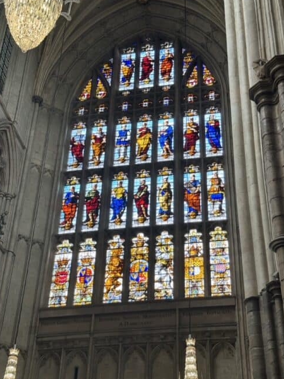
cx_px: 139
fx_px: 646
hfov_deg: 24.8
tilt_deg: +36.5
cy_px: 206
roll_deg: -1.9
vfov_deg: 32.7
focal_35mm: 59
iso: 160
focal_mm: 6.86
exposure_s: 1/60
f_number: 1.78
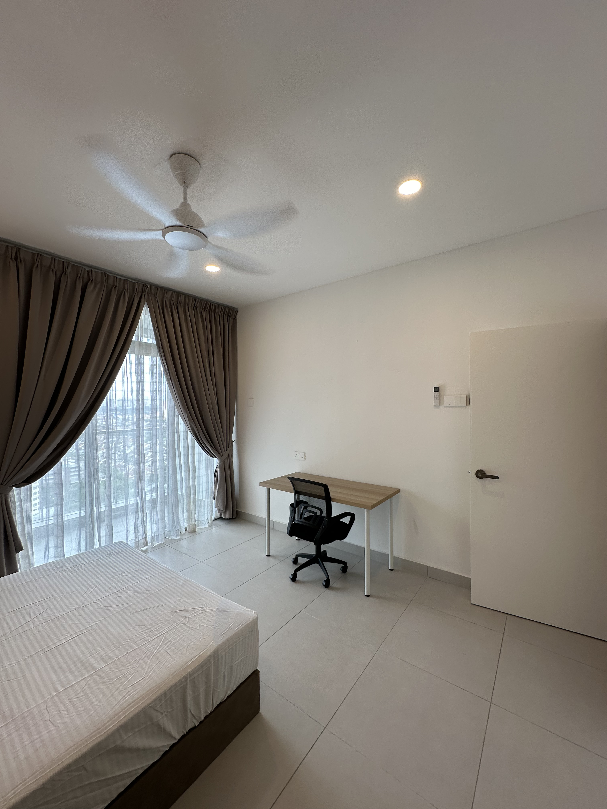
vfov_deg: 102.1
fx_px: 327
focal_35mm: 14
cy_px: 404
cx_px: 304
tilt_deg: +1.1
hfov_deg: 85.7
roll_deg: -0.2
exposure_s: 1/100
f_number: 2.2
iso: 50
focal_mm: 2.22
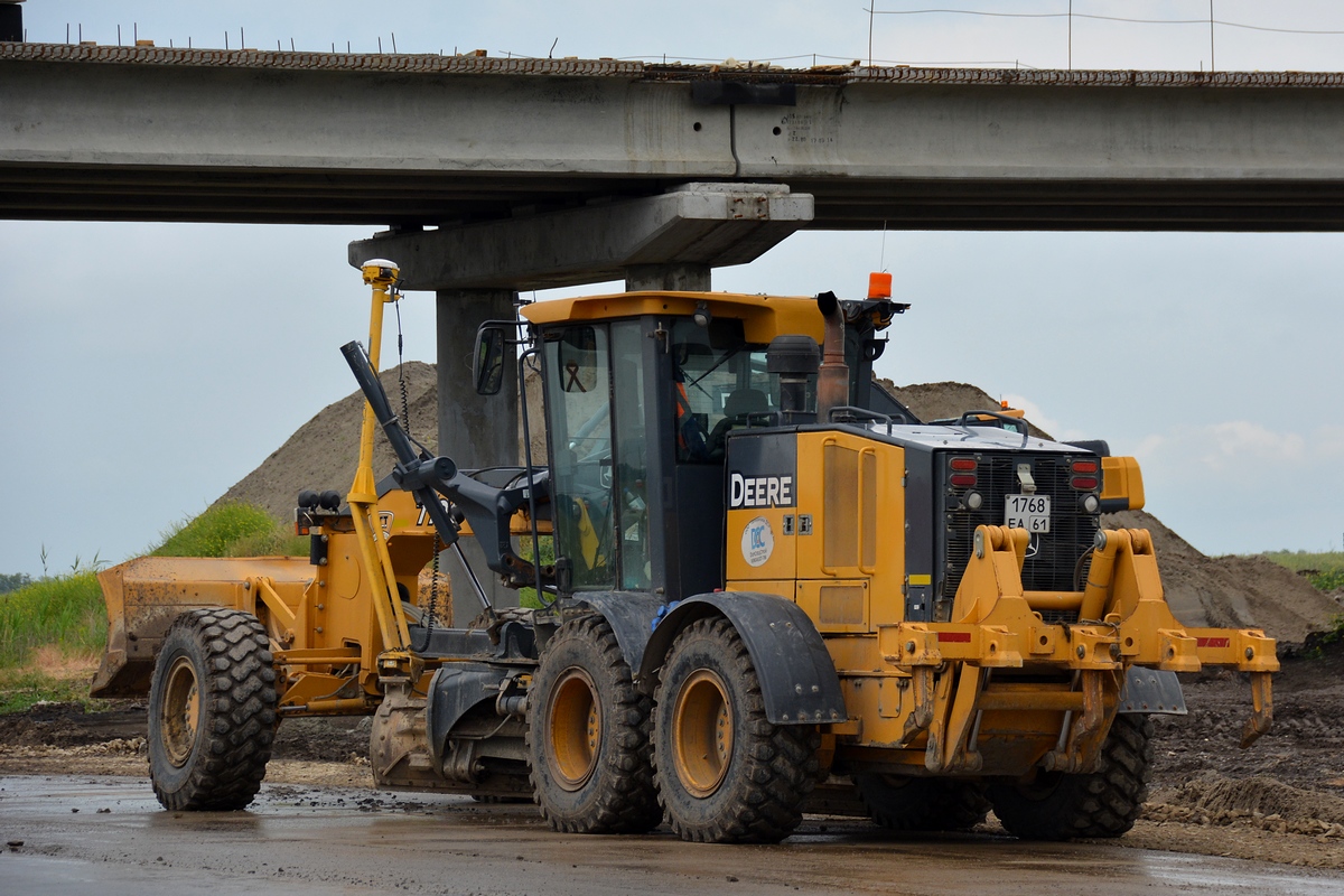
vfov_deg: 10.2
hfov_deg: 15.2
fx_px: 5040
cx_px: 672
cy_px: 448
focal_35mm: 135
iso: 400
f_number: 6.3
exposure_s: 1/1600
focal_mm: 90
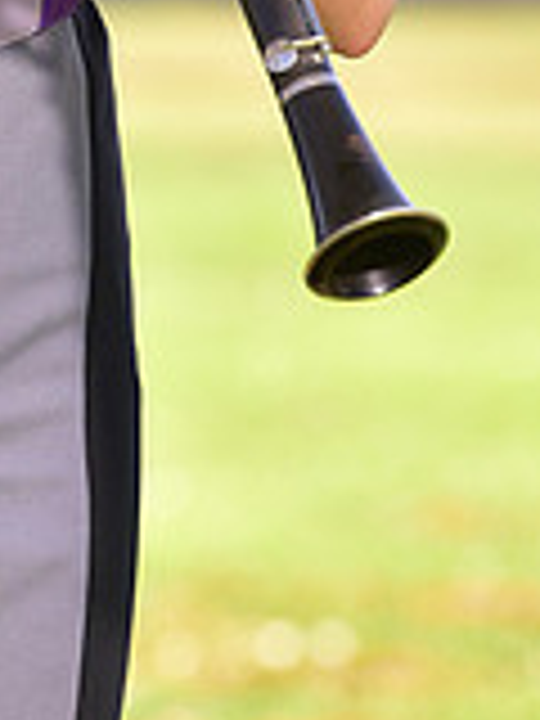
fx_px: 13041
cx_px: -106
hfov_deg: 2.4
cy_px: -324
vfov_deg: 3.2
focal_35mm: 627
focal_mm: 180
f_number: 4.5
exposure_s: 1/200
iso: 100
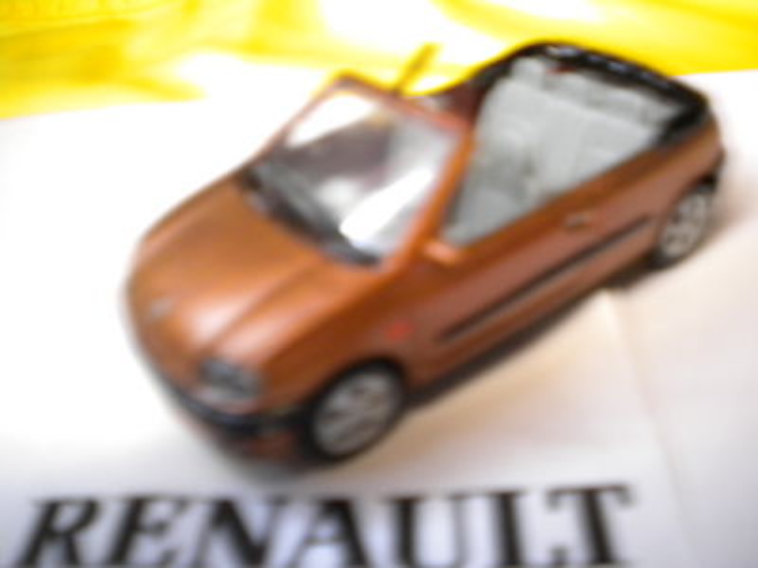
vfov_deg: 40.7
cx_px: 379
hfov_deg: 52.6
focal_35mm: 35
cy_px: 284
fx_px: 766
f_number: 3.1
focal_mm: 6.3
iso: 400
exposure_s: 1/9.2
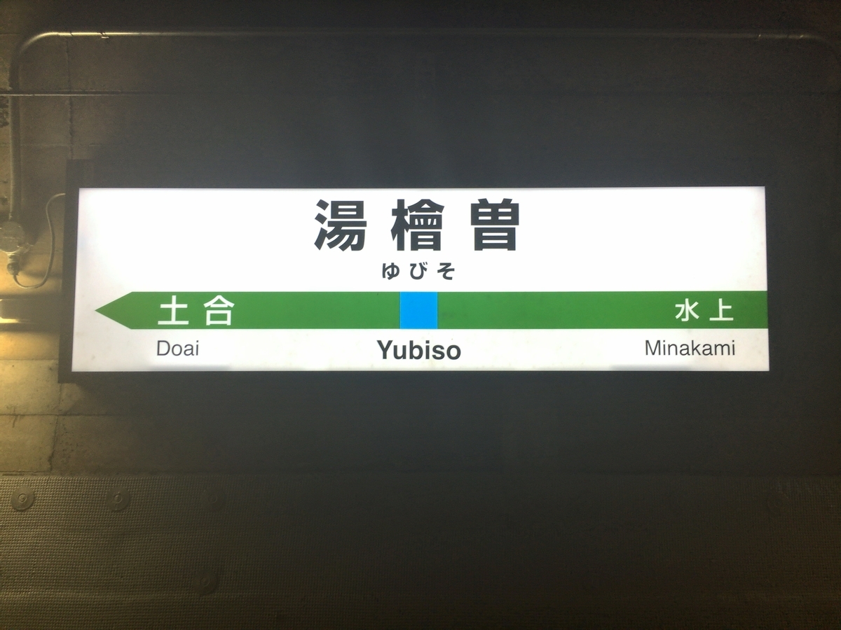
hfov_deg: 61.7
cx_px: 420
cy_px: 315
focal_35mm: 29
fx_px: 705
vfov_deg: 48.2
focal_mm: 4.15
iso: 25
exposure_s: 1/30
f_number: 2.2
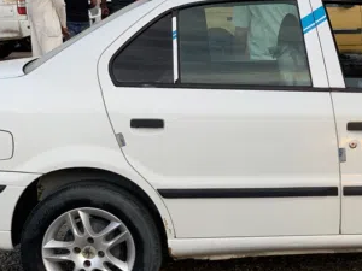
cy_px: 219
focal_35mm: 111
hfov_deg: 17.2
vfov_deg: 13.3
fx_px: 1161
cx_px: 380
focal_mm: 6
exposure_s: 1/122
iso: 32
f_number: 2.4
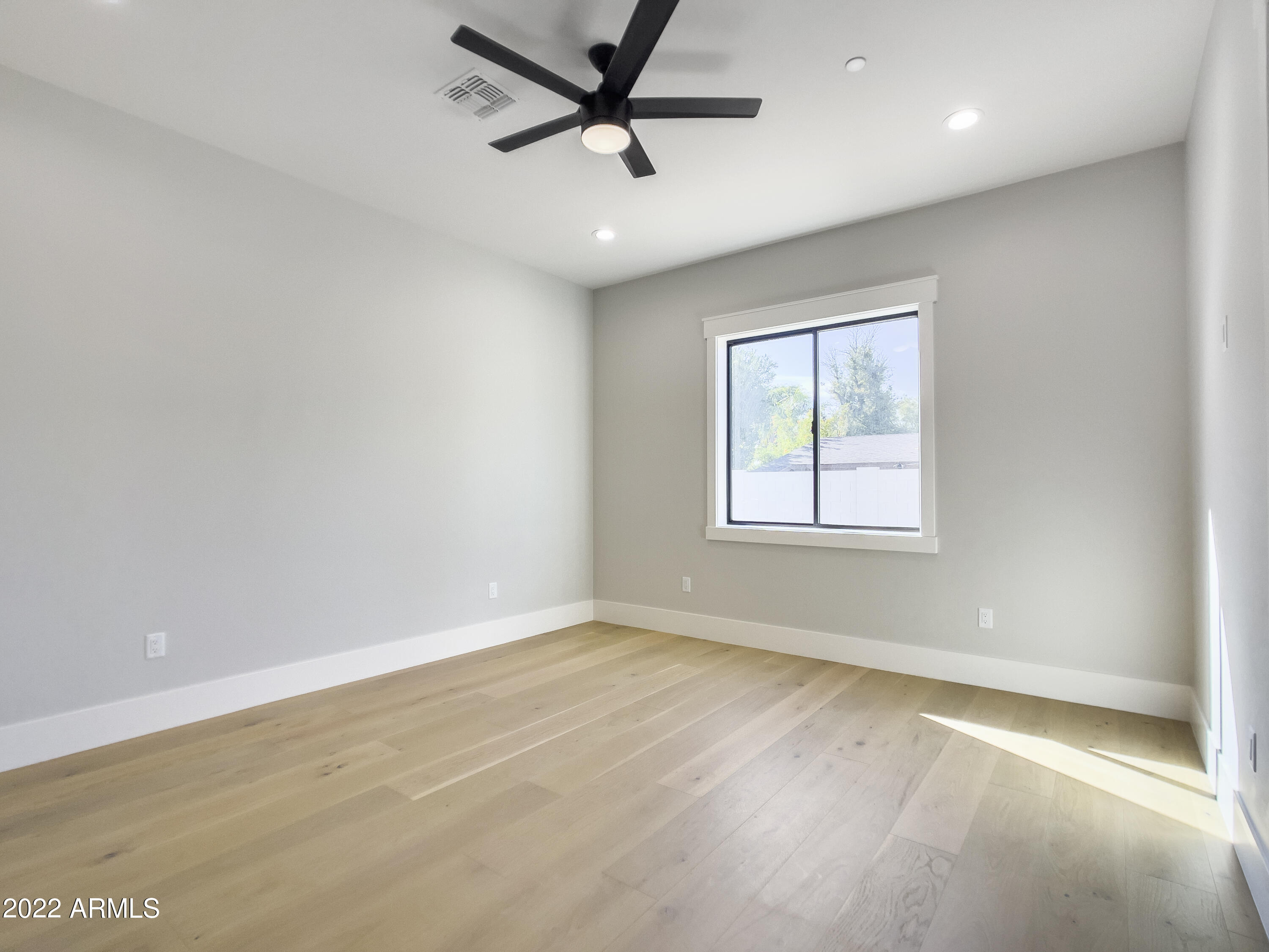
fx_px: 953
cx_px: 634
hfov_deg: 67.3
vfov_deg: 53.1
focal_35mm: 26
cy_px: 476
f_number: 1.6
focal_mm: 5.1
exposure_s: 1/370
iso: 32
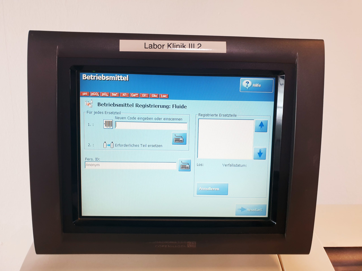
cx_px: 181
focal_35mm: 26
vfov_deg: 53.1
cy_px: 136
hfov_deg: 67.3
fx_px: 272
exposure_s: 1/50
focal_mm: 4.3
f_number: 2.4
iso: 80
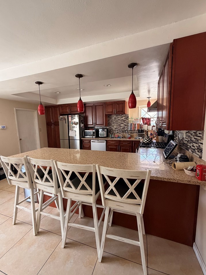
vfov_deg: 98.2
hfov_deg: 81.7
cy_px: 141
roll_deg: +1.8
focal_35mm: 15
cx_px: 101
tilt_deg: -7.3
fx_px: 119
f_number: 2.2
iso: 320
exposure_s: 1/121
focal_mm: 2.22
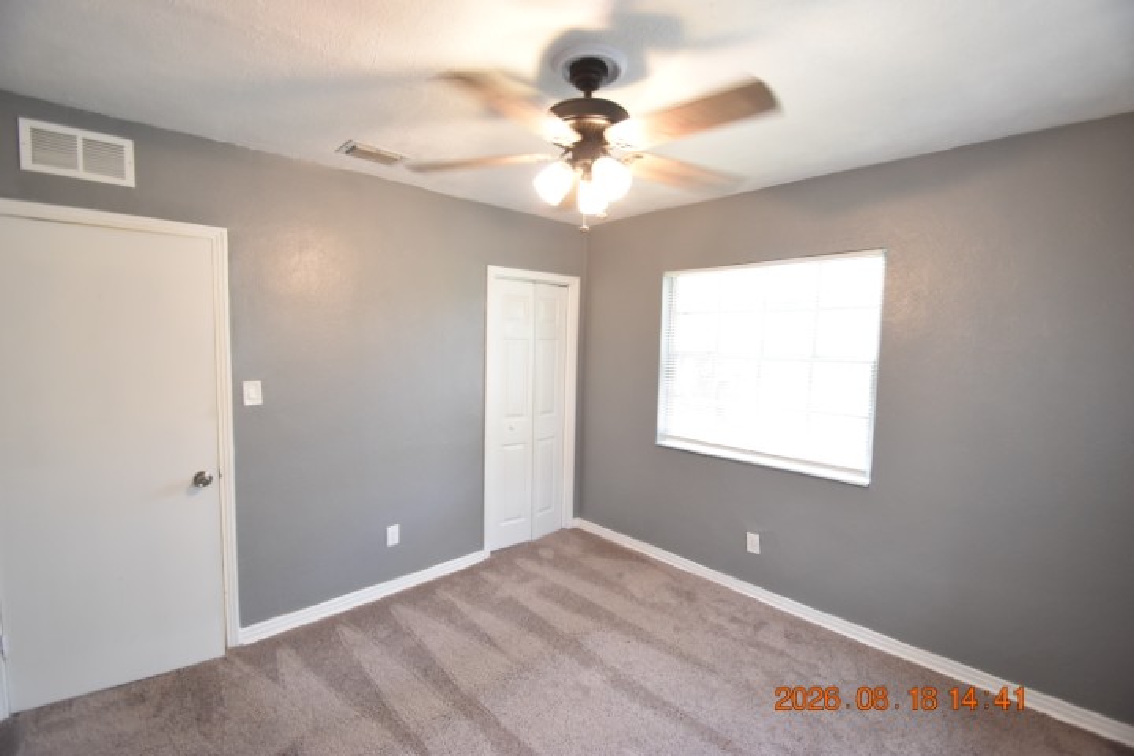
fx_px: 472
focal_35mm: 15
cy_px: 378
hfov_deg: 100.4
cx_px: 567
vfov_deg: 77.3
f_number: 3.5
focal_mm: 10
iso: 1400
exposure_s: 1/60
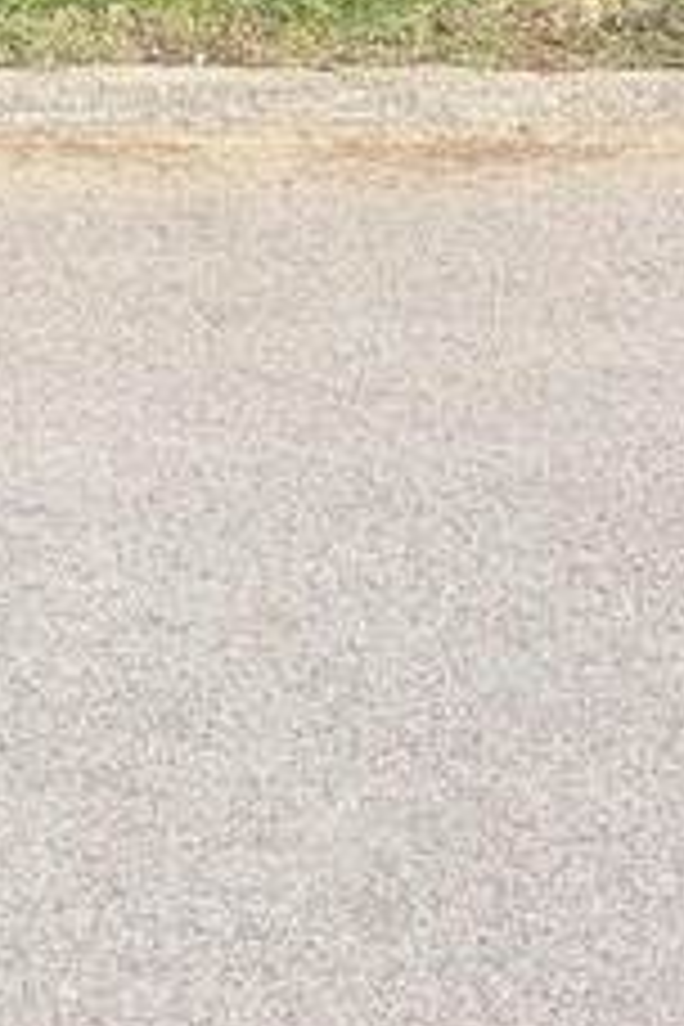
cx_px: -423
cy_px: -711
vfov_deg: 15.8
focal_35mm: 114
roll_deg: +0.7
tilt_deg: -1.9
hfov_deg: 11.4
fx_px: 3249
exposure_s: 1/2451
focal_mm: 5.96
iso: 50
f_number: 1.6
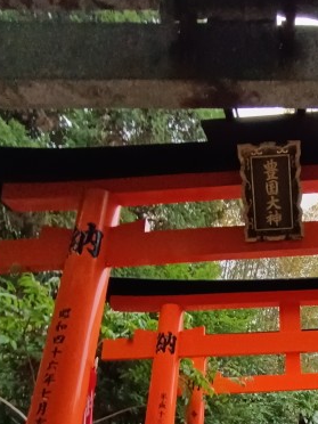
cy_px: 350
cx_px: 295
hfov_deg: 39.4
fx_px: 404
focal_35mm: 33
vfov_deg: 51.3
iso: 387
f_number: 2.2
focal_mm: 1.66
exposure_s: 1/50
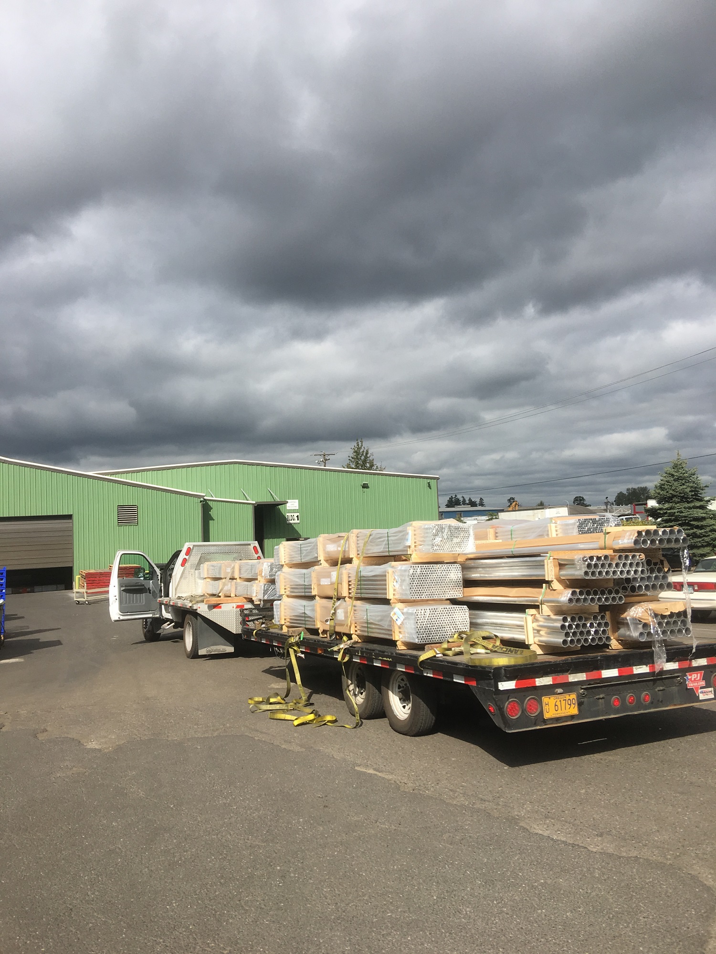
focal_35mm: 29
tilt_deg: +4.9
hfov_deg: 48.2
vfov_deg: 61.7
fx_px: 800
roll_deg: +3.2
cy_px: 477
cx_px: 358
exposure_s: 1/1508
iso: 25
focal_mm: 4.15
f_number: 2.2
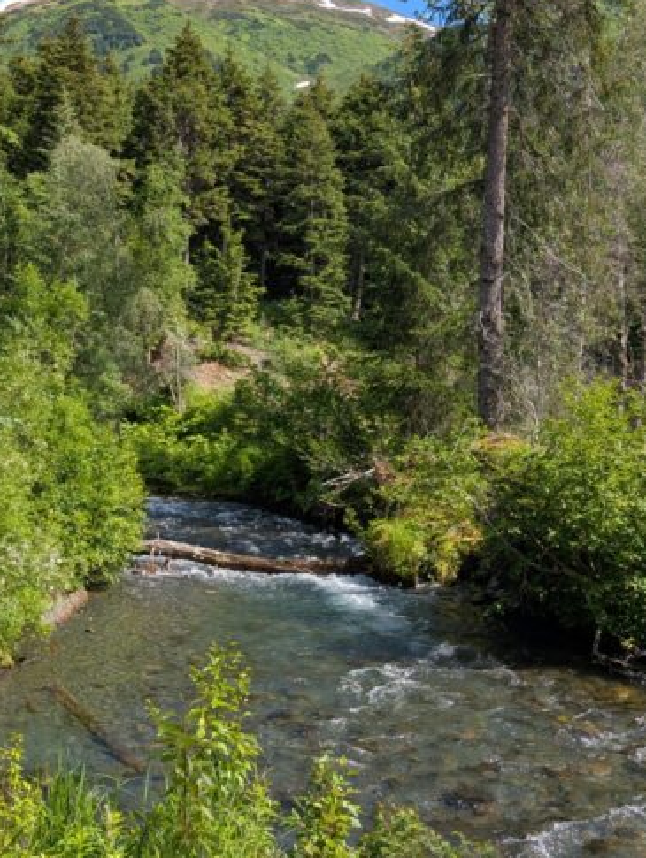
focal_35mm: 38
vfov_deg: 48.2
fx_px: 943
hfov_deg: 37.4
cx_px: 221
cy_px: 292
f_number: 1.68
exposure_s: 1/606
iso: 20
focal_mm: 6.9
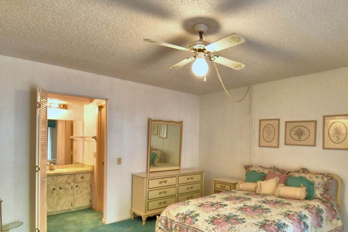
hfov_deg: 75.1
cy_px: 141
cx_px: 212
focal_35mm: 23
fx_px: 222
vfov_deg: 54.6
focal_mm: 10
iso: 560
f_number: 4.5
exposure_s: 1/30
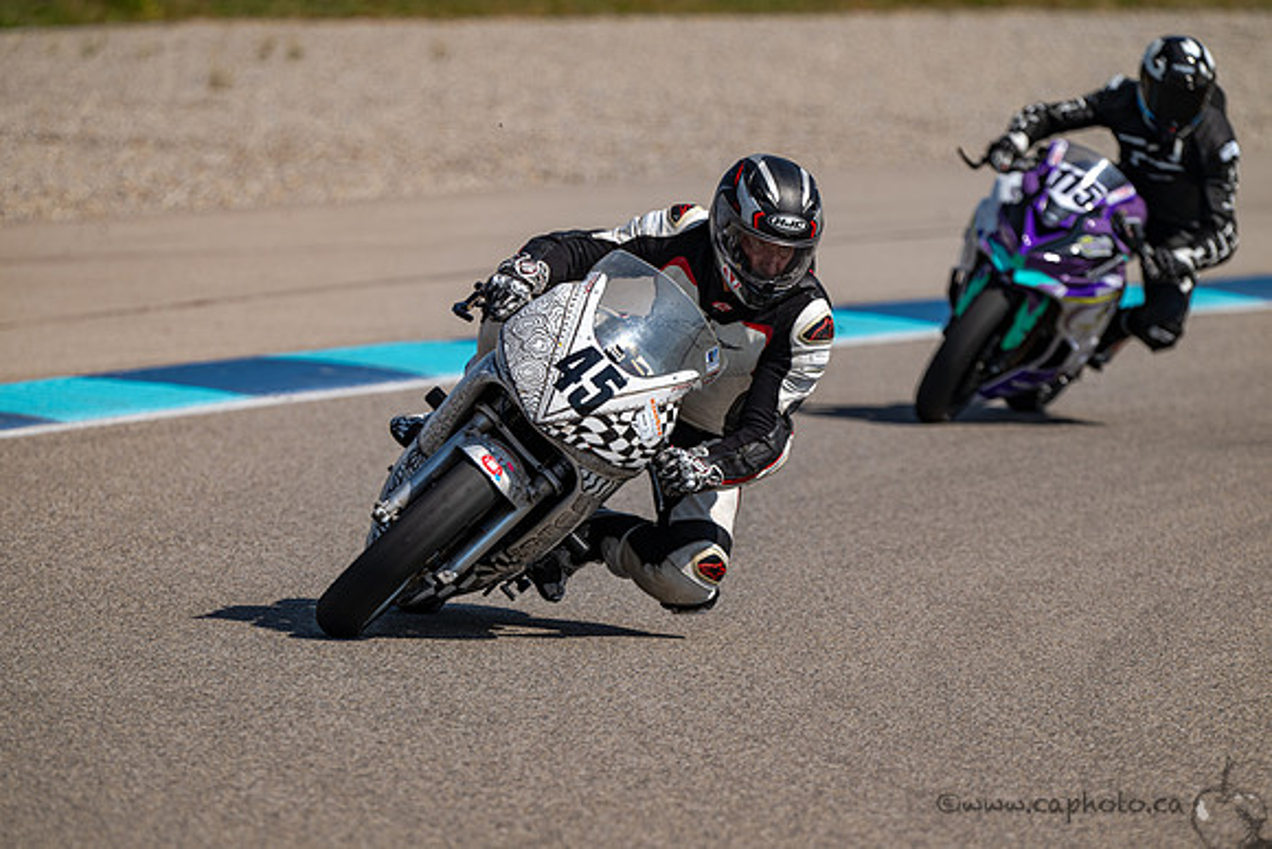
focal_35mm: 400
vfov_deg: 3.4
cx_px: 636
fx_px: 14136
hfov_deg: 5.2
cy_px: 424
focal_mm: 400
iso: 110
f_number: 6
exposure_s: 1/1250
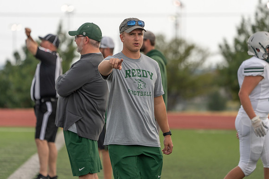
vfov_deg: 4.4
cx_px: 134
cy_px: 90
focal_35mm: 315
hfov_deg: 6.5
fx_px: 2354
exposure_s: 1/500
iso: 640
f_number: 5.6
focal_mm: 315
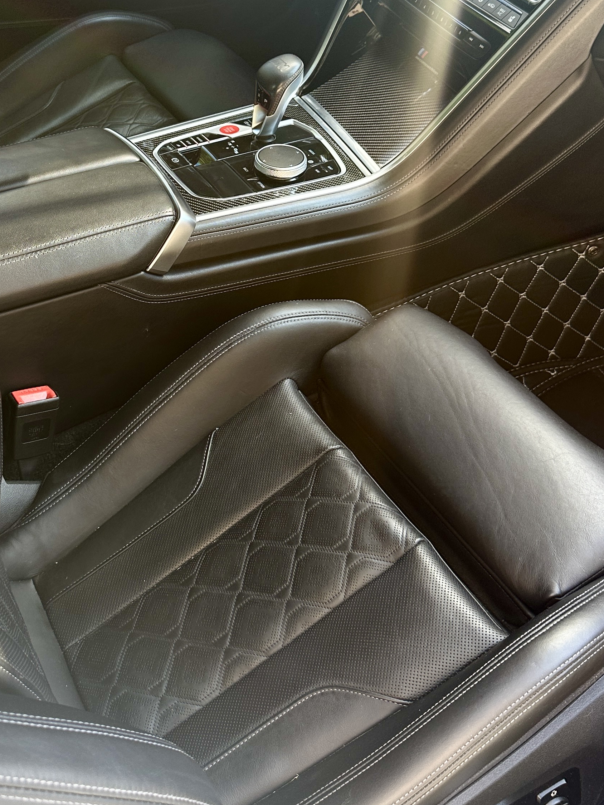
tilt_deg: -36.8
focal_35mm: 43
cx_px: 216
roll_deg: -0.8
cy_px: 271
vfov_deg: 43.3
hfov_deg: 33.4
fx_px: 1000
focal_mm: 6.86
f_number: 1.78
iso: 80
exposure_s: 1/121
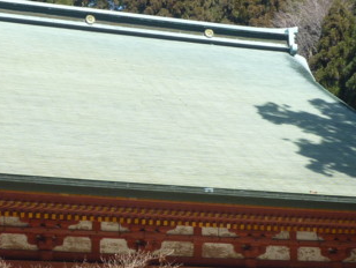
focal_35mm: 114
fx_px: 1173
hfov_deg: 17.3
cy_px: 162
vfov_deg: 13.0
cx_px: 190
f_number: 4.3
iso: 80
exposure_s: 1/200
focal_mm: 7.8
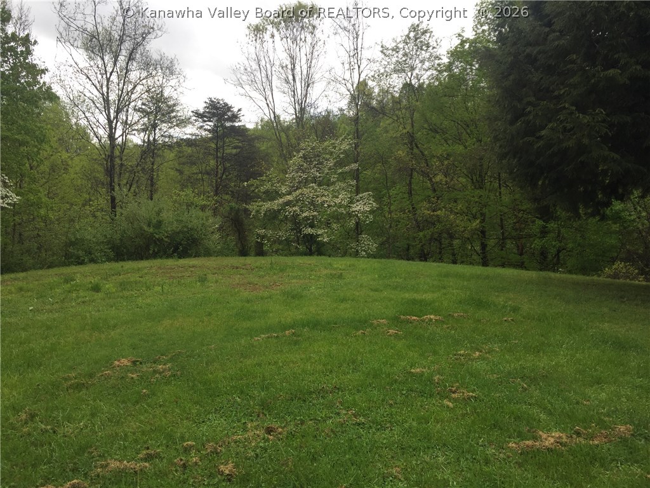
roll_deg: -0.5
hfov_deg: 61.7
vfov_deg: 48.2
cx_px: 325
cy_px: 244
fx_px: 545
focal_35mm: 29
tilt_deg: -7.8
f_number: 2.2
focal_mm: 4.15
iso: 32
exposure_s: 1/421
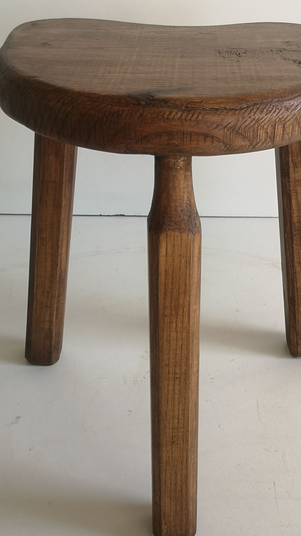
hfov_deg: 27.0
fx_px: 624
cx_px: 182
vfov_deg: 46.3
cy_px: 243
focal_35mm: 44
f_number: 1.8
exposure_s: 1/100
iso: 50
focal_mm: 3.95
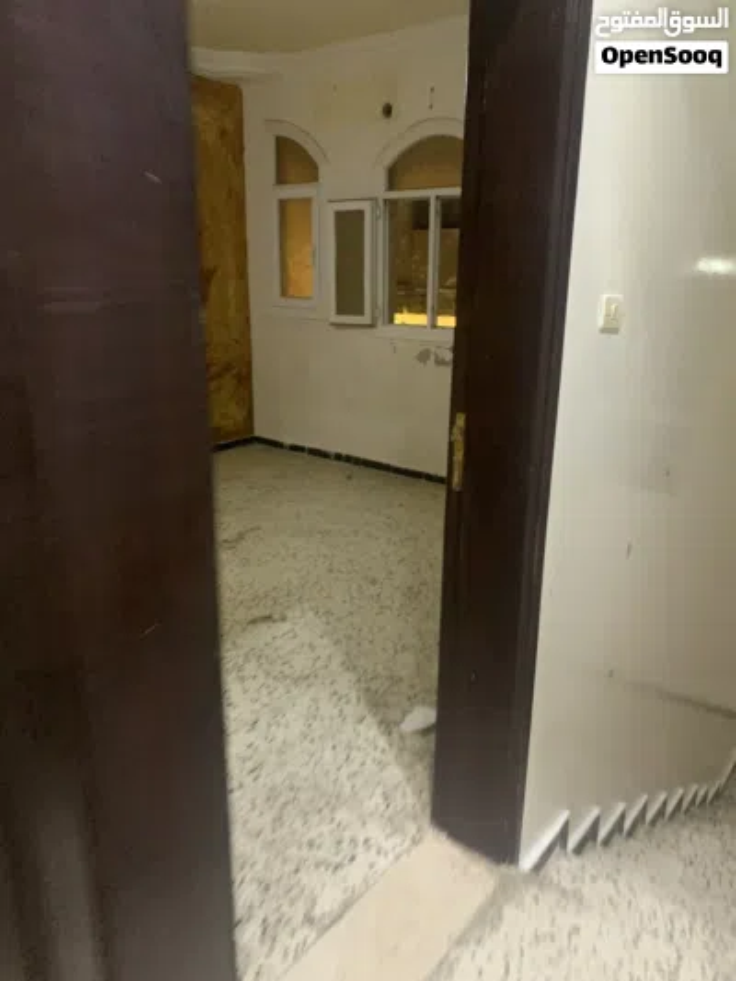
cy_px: 490
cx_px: 368
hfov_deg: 53.1
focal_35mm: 26
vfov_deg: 67.3
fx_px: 737
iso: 500
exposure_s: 1/25
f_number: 1.8
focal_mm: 4.25
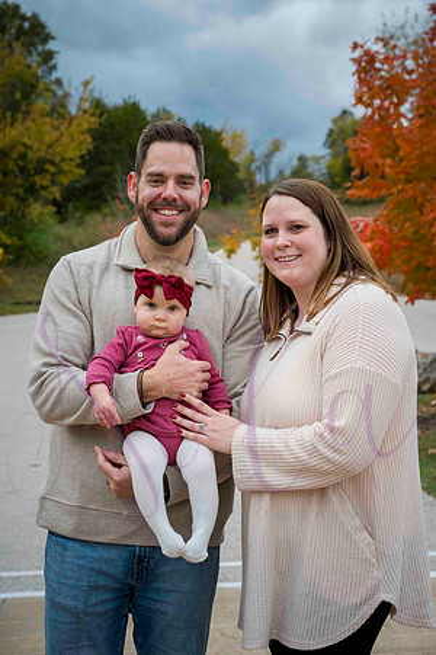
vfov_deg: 31.0
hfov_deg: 20.9
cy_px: 328
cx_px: 218
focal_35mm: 65
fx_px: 1181
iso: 400
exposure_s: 1/640
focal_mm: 65
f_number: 6.3
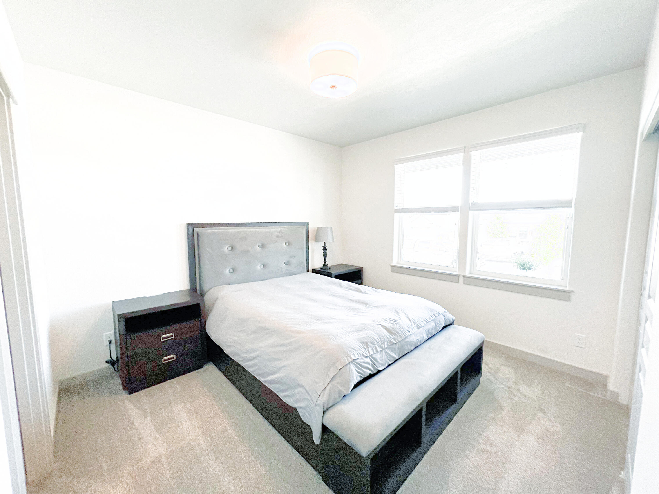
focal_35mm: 13
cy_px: 247
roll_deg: -0.4
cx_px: 330
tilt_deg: -6.3
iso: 200
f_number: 1.8
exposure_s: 1/120
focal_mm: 1.57
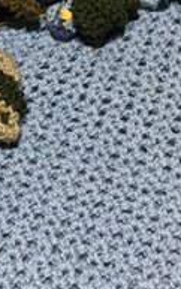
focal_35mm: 102
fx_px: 803
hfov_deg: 12.4
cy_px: 48
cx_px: -69
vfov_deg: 20.1
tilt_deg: -54.6
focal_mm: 4.15
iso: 80
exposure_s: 1/33
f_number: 2.2
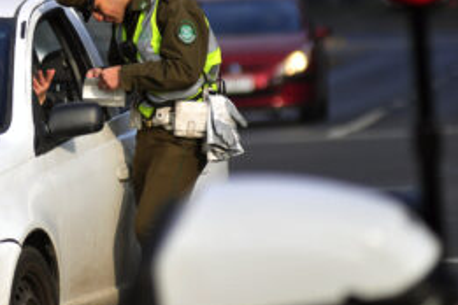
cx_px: 58
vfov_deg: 2.5
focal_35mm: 553
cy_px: 65
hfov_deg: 3.7
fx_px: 7035
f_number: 2.8
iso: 100
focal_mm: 200
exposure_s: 1/640
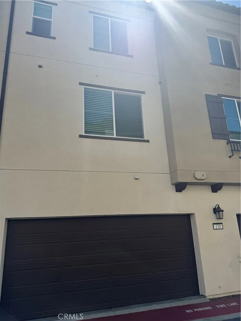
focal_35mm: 24
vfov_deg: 71.6
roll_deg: +3.3
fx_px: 223
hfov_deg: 56.8
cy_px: 160
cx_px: 120
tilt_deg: +16.5
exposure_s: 1/7092
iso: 80
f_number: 1.78
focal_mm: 6.76
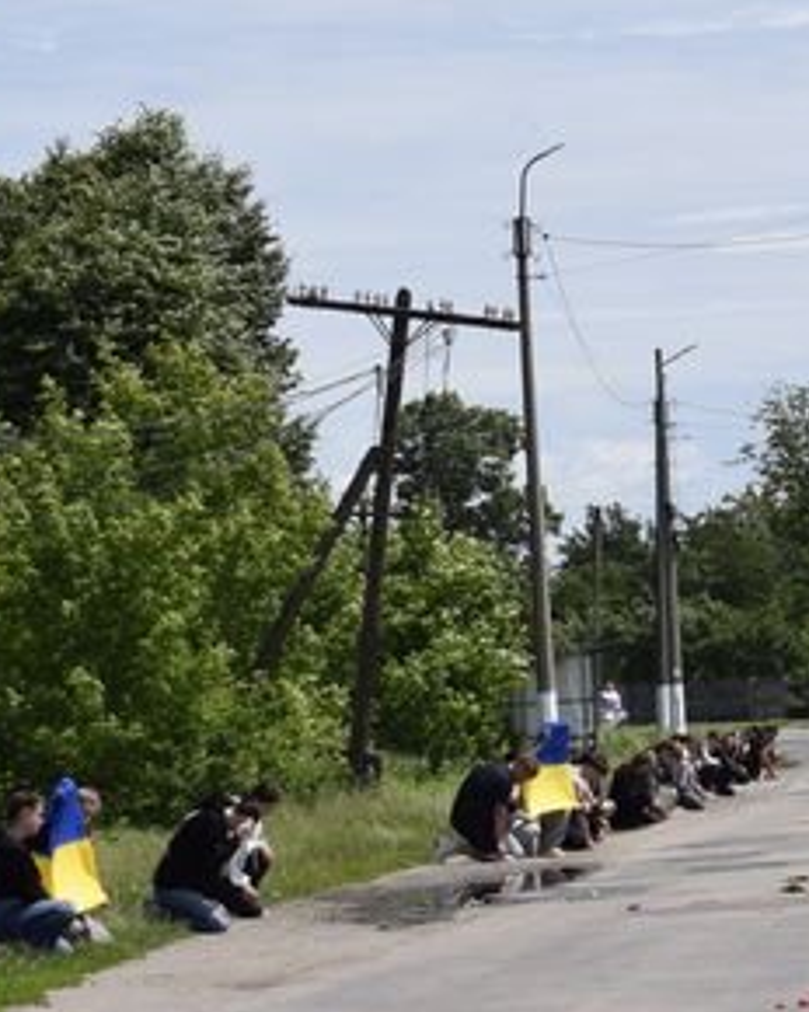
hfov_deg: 7.6
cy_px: 270
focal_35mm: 200
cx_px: 1036
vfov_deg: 9.6
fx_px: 5992
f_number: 11
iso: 200
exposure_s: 1/500
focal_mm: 55
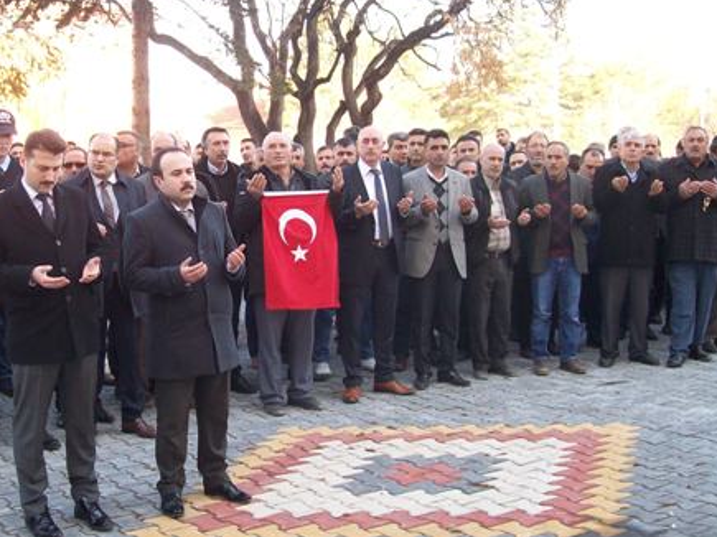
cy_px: 245
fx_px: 1097
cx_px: 198
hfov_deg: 35.5
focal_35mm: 53
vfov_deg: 27.5
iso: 80
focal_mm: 6
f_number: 2.7
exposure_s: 1/79.4
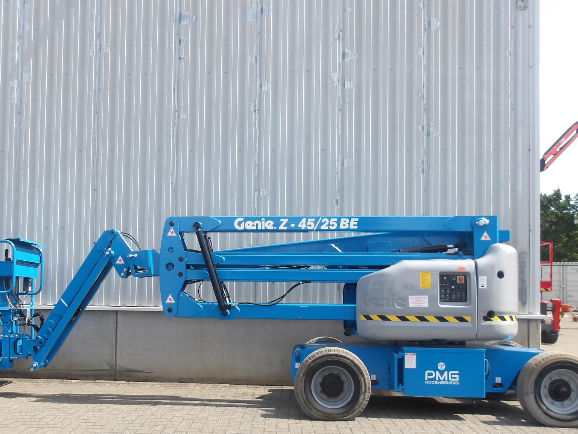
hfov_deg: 51.1
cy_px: 264
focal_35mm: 36
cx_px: 242
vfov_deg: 39.5
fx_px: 601
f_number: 3
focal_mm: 4.9
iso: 100
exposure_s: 1/505
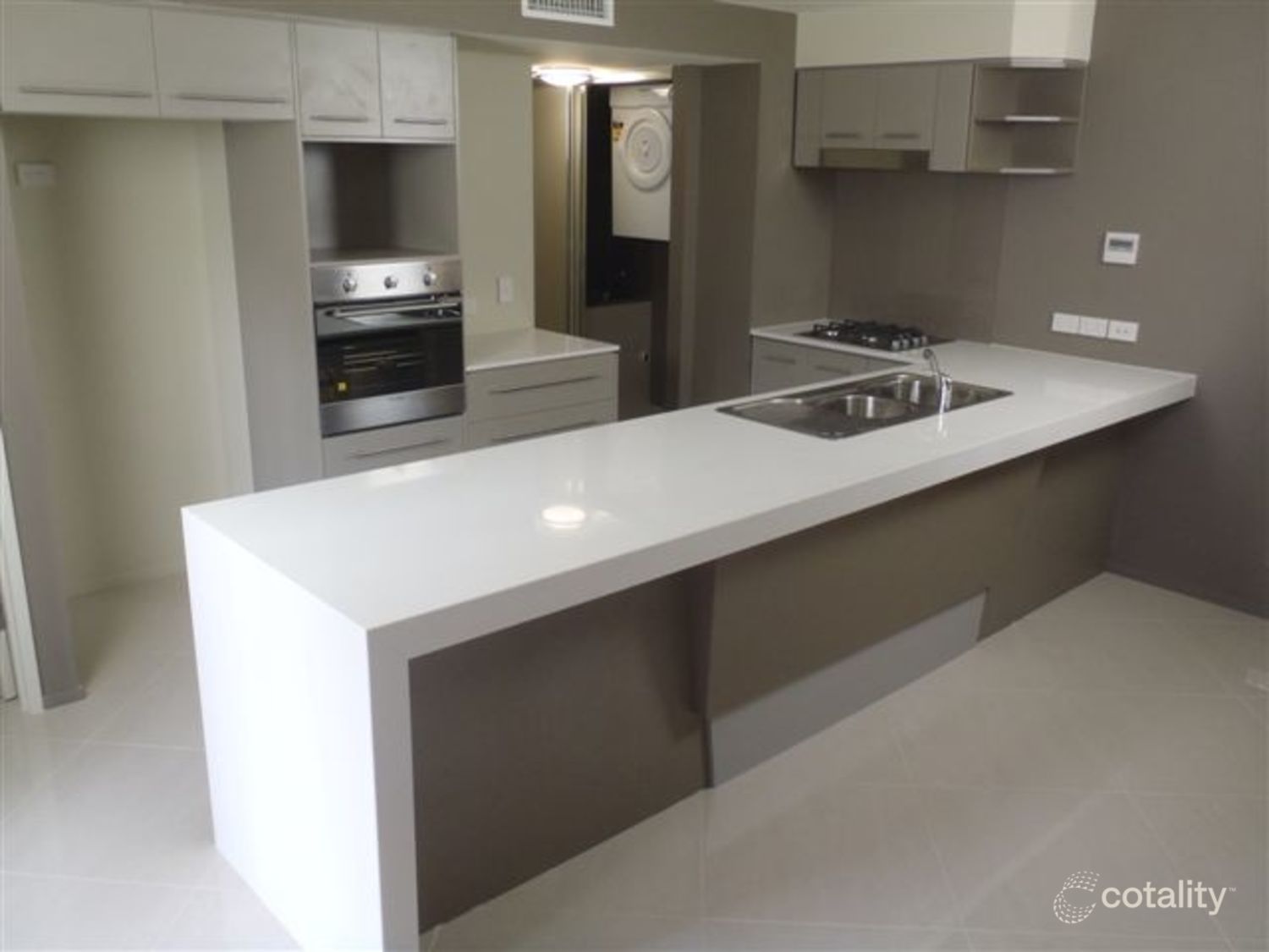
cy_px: 476
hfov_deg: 63.4
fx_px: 1026
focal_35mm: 28
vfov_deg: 49.7
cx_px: 634
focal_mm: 5
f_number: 3.9
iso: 200
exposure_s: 1/20
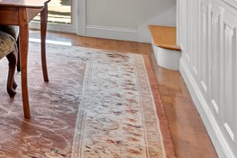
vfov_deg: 19.2
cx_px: -185
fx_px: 408
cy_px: -79
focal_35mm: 62
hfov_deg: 21.6
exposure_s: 1/2
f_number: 8
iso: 100
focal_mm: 10
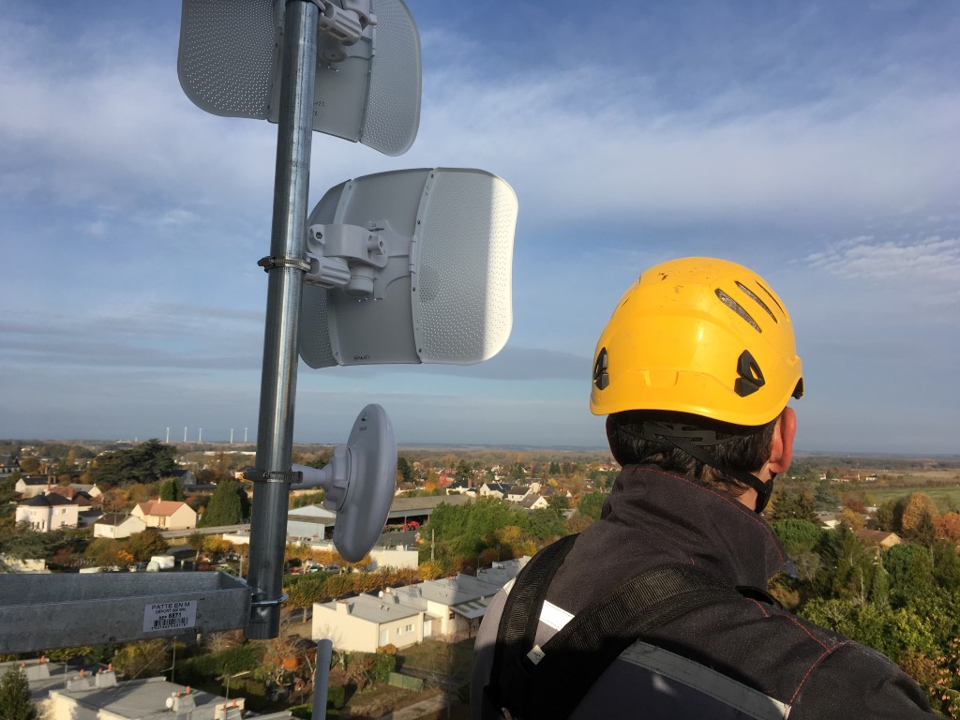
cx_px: 480
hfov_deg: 61.7
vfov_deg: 48.2
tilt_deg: +7.7
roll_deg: -0.6
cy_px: 360
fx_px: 804
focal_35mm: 29
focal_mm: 4.15
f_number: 2.2
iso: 25
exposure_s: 1/1789
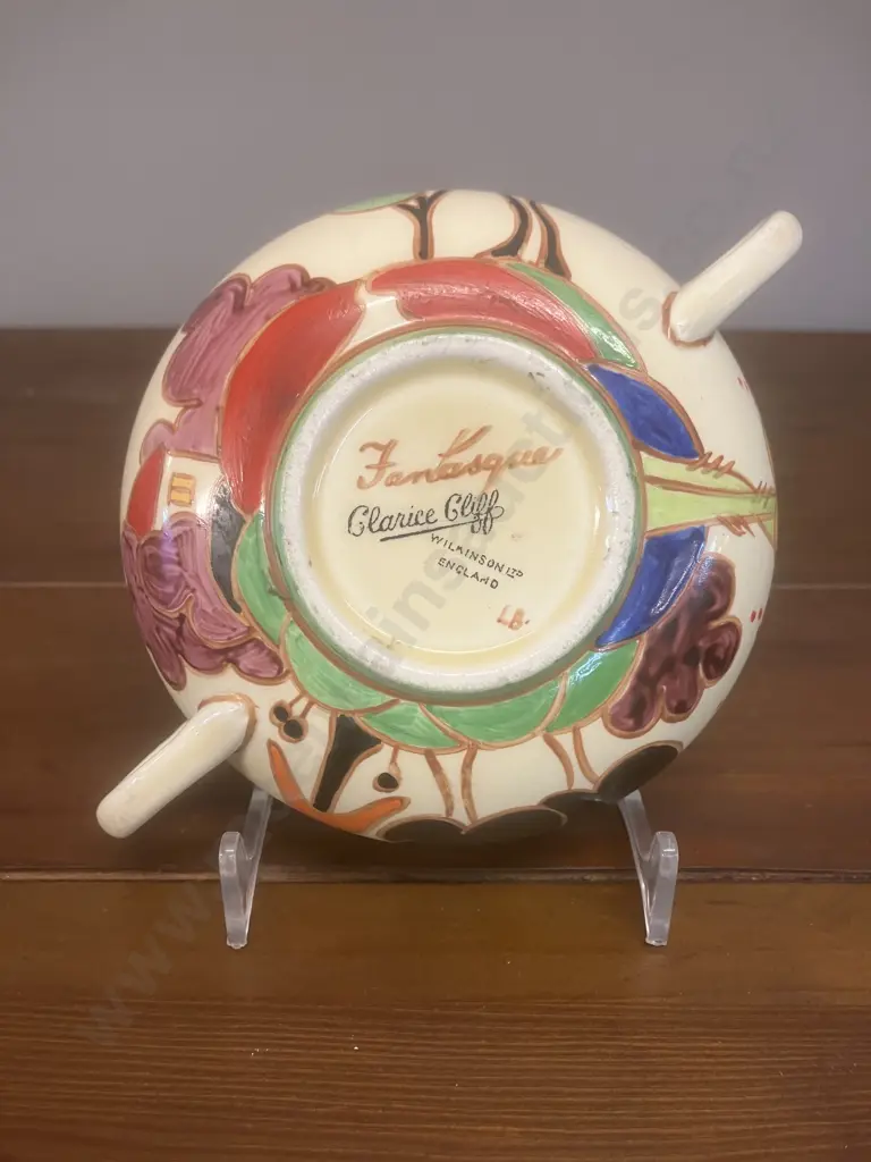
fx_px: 939
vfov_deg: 63.4
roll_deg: +0.2
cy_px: 581
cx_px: 436
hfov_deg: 49.7
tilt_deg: -34.2
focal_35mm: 28
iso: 125
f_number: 1.8
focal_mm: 3.99
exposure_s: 1/50
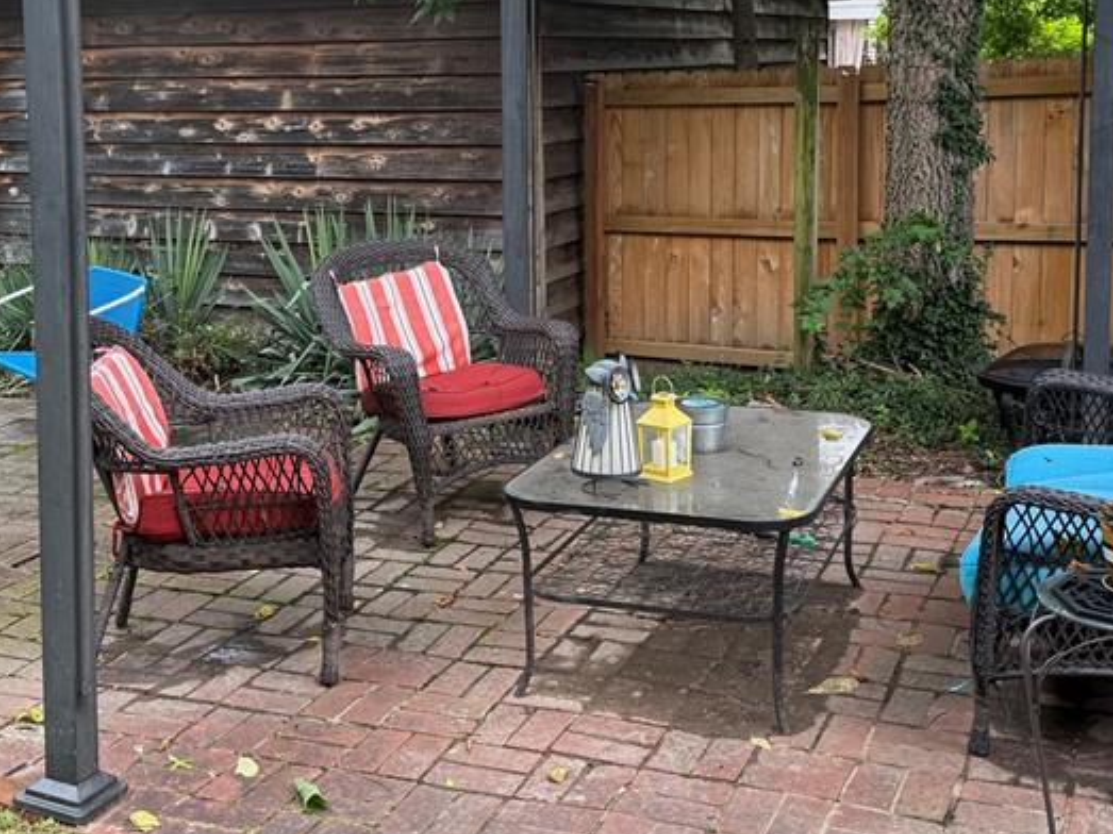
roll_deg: +1.1
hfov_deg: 40.4
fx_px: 1511
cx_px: 502
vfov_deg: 30.4
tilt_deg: -6.4
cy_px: 221
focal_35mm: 47
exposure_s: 1/231
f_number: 1.78
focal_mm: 6.76
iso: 100
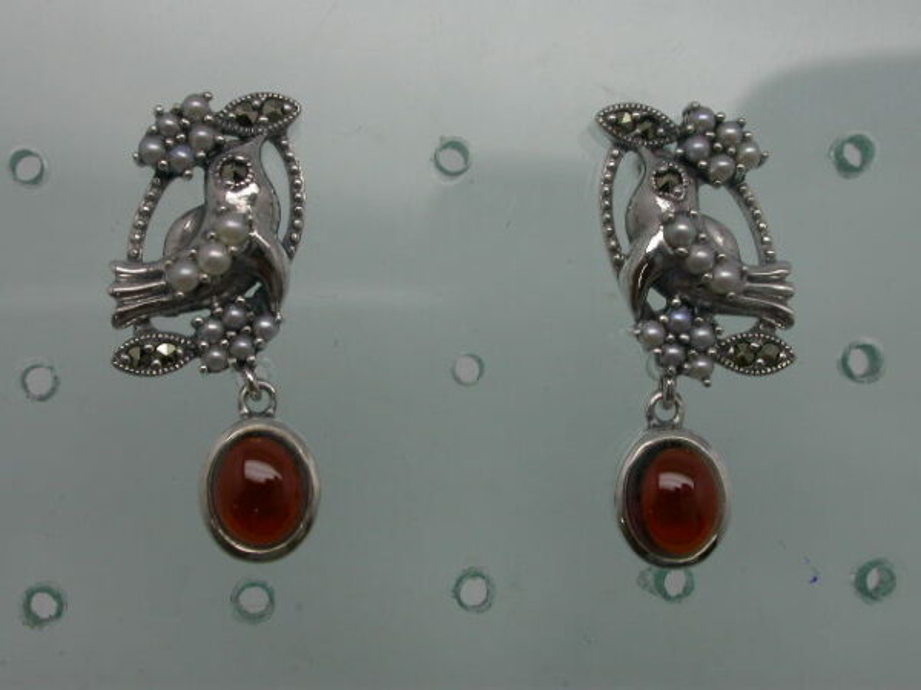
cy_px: 345
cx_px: 460
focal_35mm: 85
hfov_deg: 23.0
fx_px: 2262
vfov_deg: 17.4
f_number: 7.4
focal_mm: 17.7
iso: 100
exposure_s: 1/46.7
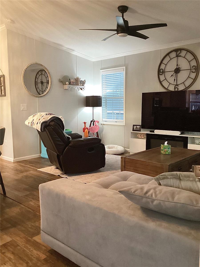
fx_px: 239
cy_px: 134
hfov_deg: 45.4
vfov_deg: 58.4
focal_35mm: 31
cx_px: 100
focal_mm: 3.3
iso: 320
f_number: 2.4
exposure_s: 1/30
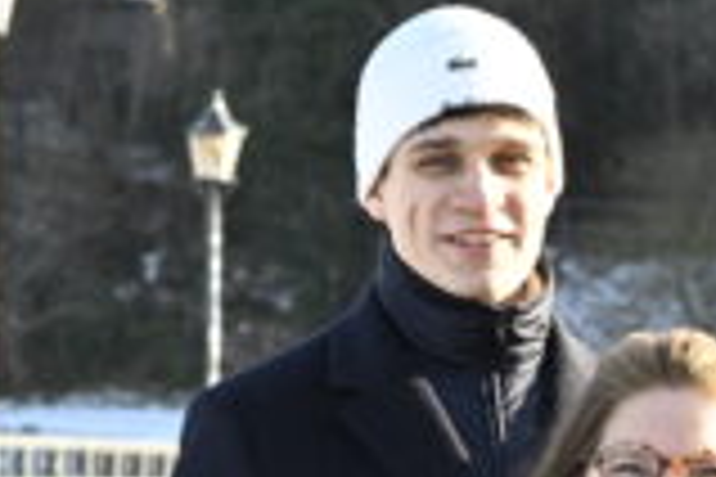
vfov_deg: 4.0
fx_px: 6782
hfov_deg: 5.9
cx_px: 1373
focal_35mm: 341
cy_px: 662
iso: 1000
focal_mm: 78
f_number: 8
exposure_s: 1/400
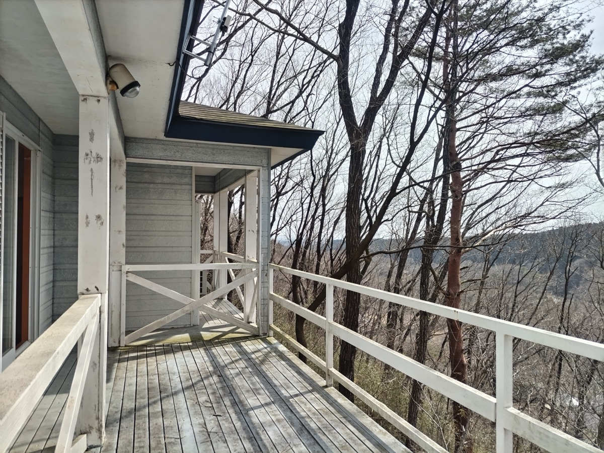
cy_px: 226
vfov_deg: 53.1
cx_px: 302
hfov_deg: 67.3
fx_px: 454
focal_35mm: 26
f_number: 1.79
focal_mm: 4.8
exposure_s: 1/505
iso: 50
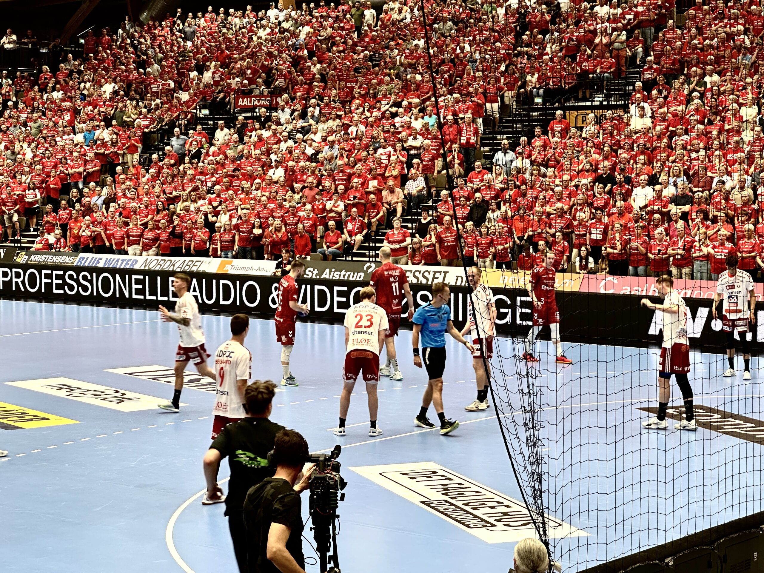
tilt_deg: -3.8
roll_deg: +0.5
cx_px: 382
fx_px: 1699
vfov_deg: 19.1
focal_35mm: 77
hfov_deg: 25.3
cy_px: 286
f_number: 2.8
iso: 160
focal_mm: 9
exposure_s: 1/50
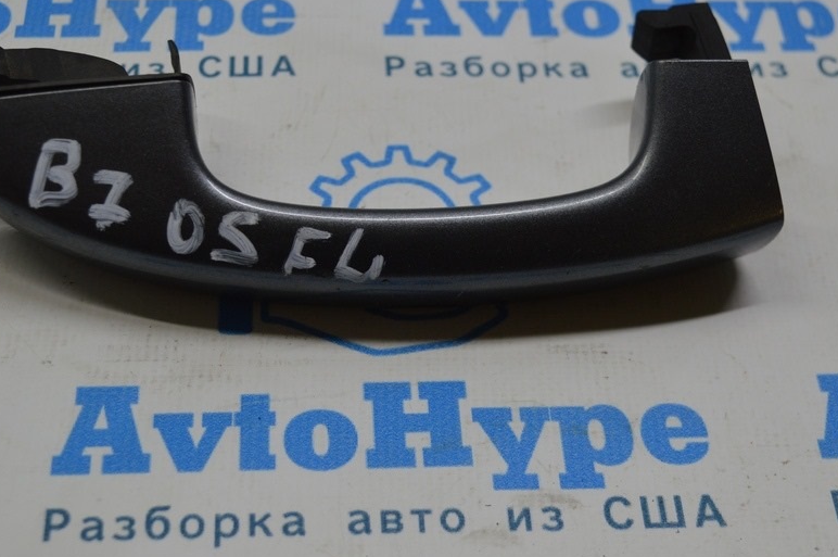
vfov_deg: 19.5
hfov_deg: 29.0
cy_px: 272
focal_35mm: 70
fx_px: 1620
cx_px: 366
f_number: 5.6
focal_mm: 35
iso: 400
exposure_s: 1/100
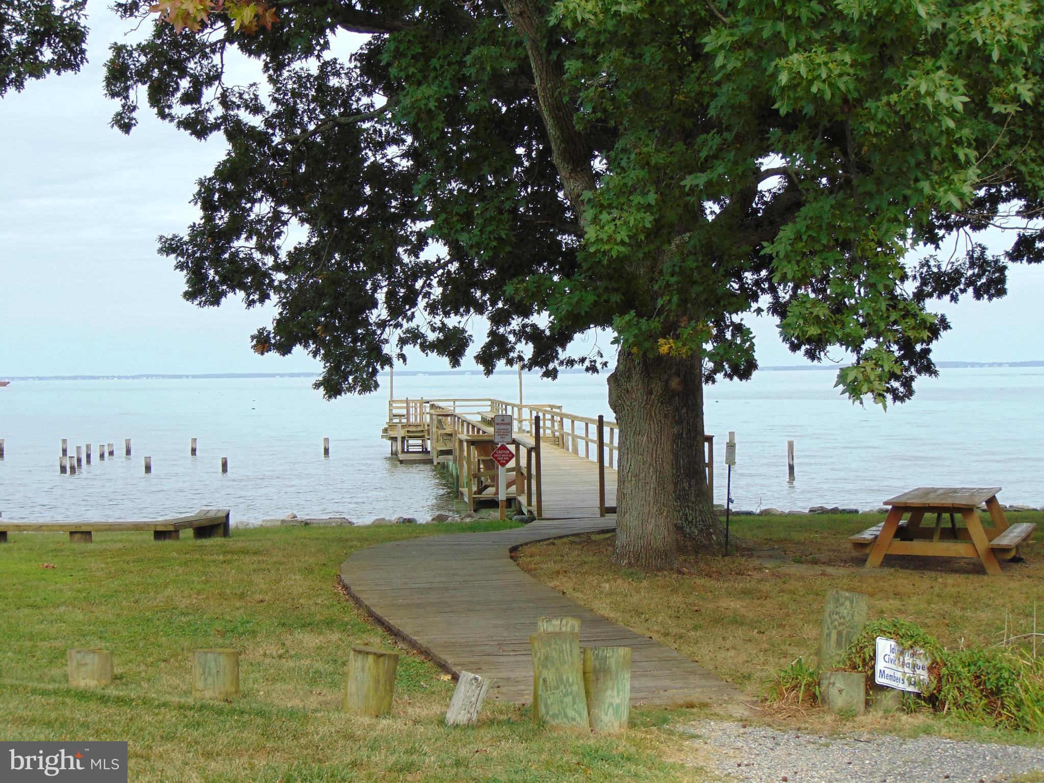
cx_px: 522
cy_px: 392
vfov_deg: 24.4
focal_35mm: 60
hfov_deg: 32.2
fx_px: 1810
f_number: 3.6
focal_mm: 10.8
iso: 80
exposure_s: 1/500
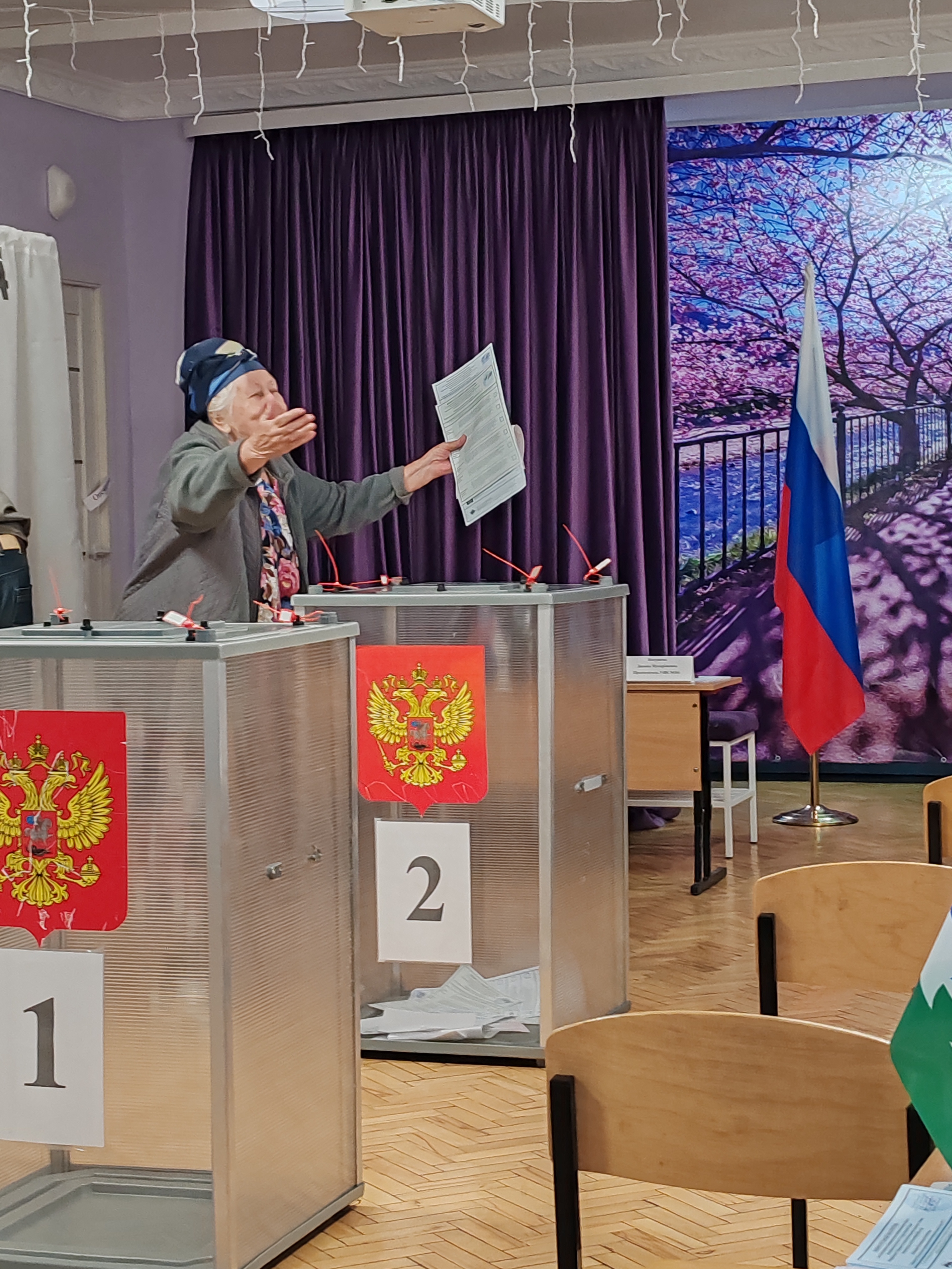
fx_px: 2860
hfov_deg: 18.9
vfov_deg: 25.0
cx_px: 476
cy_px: 634
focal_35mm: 78
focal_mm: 6.12
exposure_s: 1/100
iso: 400
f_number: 1.9
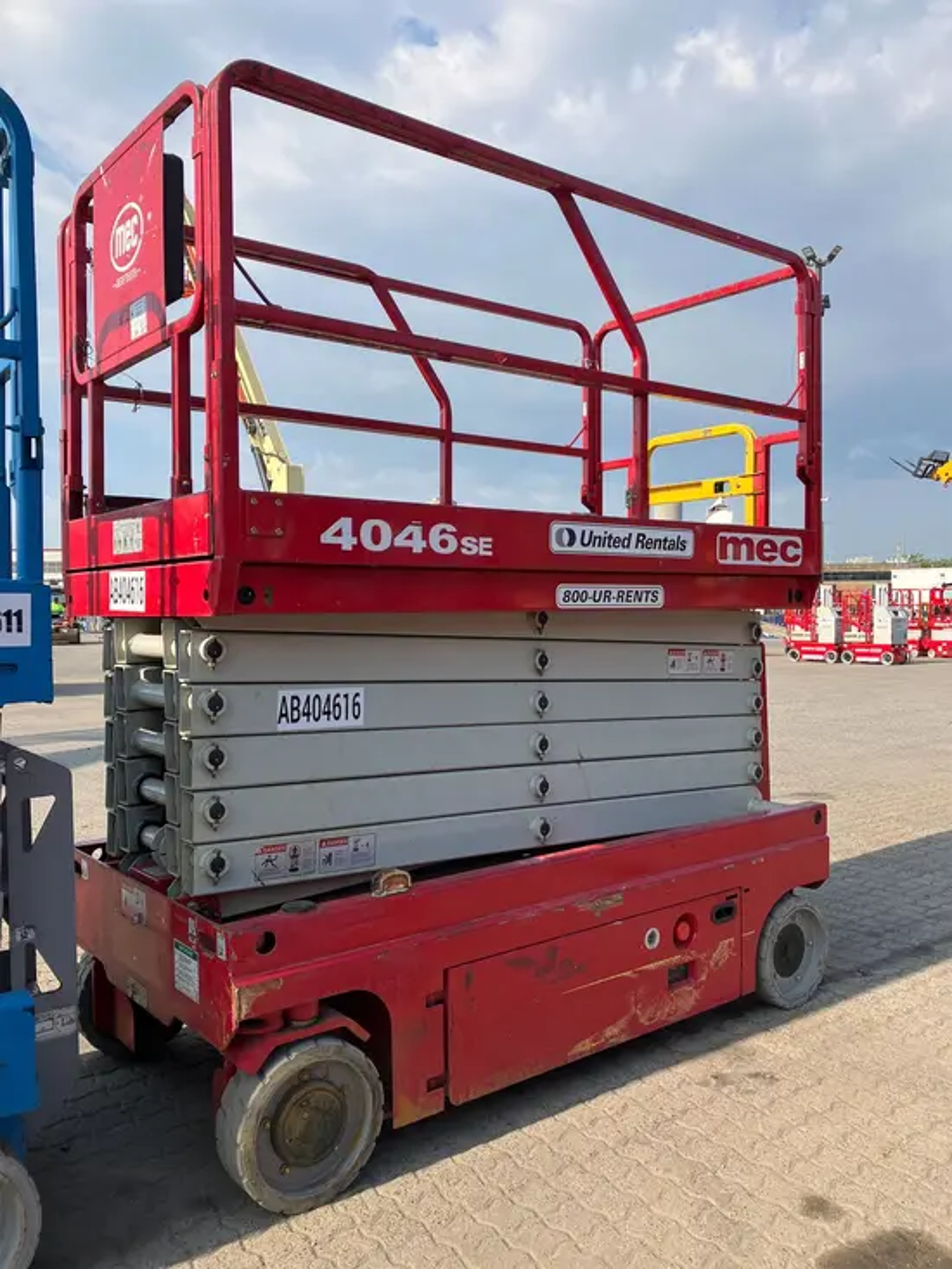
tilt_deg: +0.5
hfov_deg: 49.8
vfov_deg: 63.4
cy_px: 634
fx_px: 1026
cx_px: 476
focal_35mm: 28
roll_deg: +0.2
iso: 32
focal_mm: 3.99
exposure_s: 1/1429
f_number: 1.8
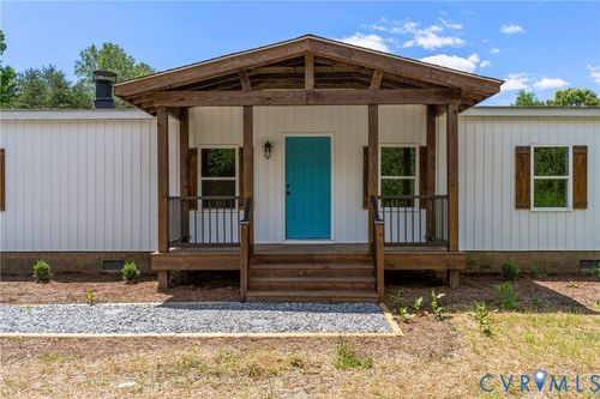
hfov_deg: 65.5
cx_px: 300
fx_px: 466
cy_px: 200
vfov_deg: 46.4
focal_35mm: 28
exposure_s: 1/1600
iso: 640
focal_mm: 28
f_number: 8
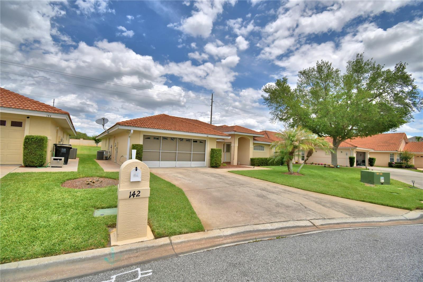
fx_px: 176
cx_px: 212
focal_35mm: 15
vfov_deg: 77.3
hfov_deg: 100.4
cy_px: 141
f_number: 4.5
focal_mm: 10
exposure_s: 1/1600
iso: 100
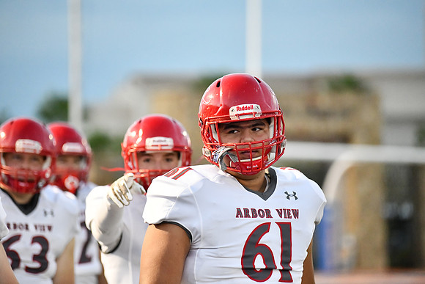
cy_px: 142
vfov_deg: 7.9
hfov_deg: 11.7
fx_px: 2066
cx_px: 212
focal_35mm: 175
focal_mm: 175
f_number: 3.2
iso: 9000
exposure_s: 1/2500
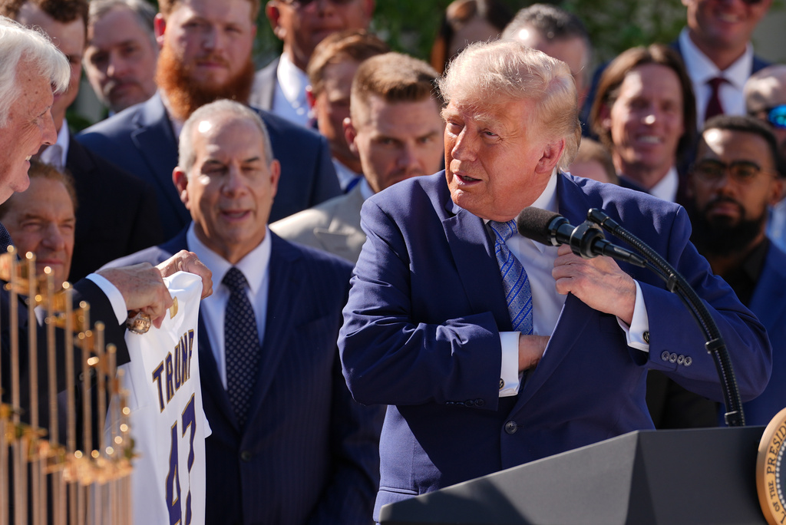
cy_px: 262
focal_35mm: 300
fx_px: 6553
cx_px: 393
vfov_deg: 4.6
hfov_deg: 6.9
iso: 125
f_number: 4
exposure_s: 1/1250
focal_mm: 200
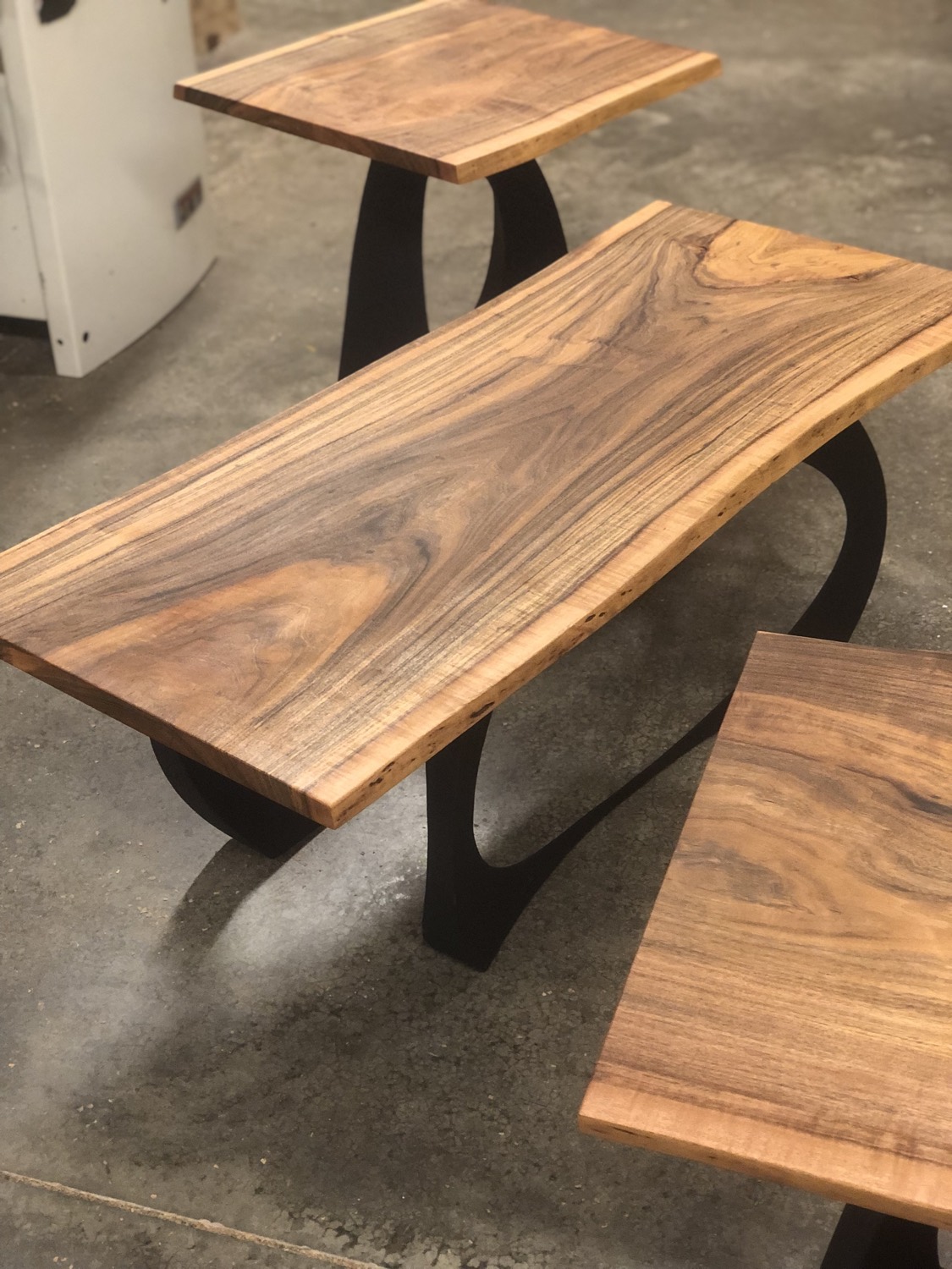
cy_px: 634
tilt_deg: -32.6
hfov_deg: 28.0
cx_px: 476
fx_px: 1907
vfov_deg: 36.8
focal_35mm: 52
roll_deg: +2.3
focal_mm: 6
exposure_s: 1/20
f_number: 2.4
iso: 160
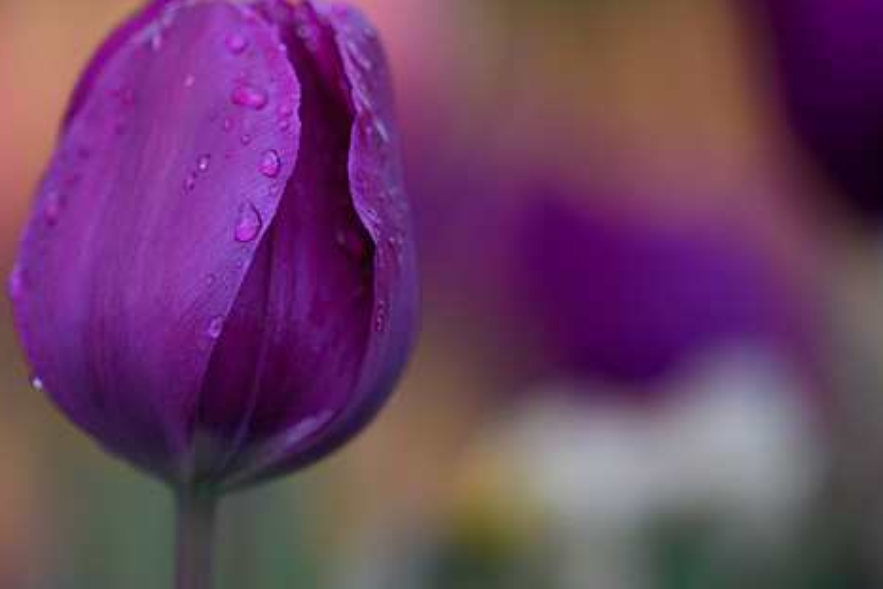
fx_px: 9666
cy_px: 282
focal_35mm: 394
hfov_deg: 5.2
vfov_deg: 3.5
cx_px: 293
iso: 160
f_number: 4
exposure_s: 1/250
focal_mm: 280
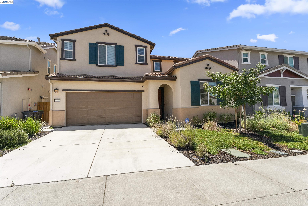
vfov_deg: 69.5
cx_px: 154
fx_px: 148
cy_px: 103
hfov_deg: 92.3
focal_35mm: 17
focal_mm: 17.3
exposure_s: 1/1250
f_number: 8
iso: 400
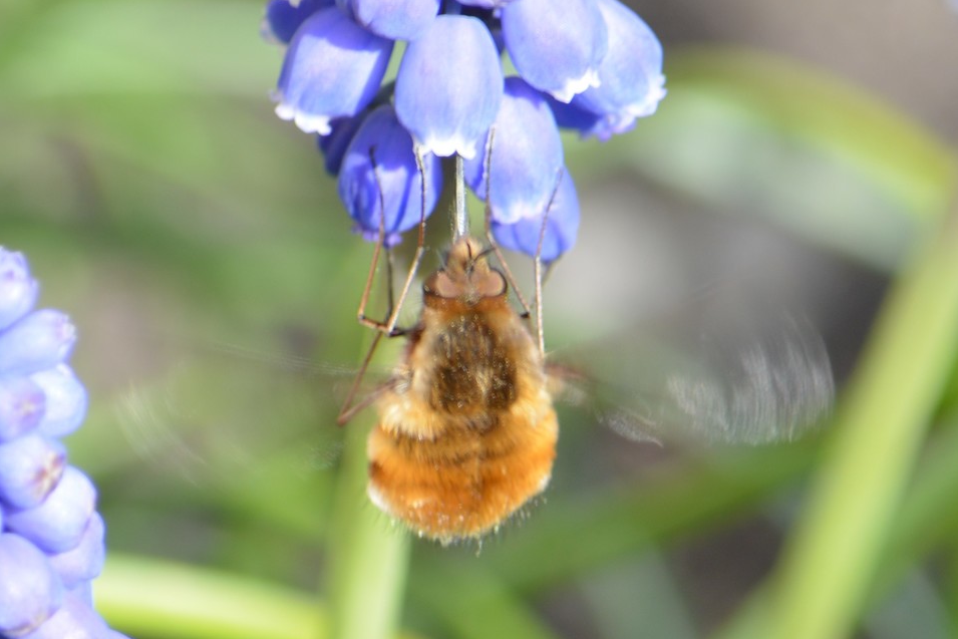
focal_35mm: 407
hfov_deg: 5.1
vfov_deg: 3.4
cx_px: 480
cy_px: 319
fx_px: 10832
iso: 180
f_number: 8
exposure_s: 1/125
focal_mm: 270
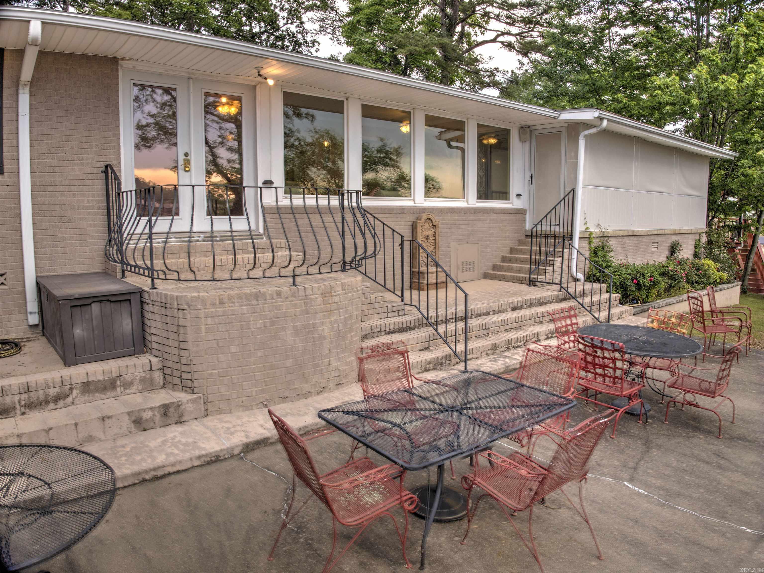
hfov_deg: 71.6
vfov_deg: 56.8
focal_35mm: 24
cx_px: 382
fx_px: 529
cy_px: 286
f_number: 7.1
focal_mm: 12.3
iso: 100
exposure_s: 1/20
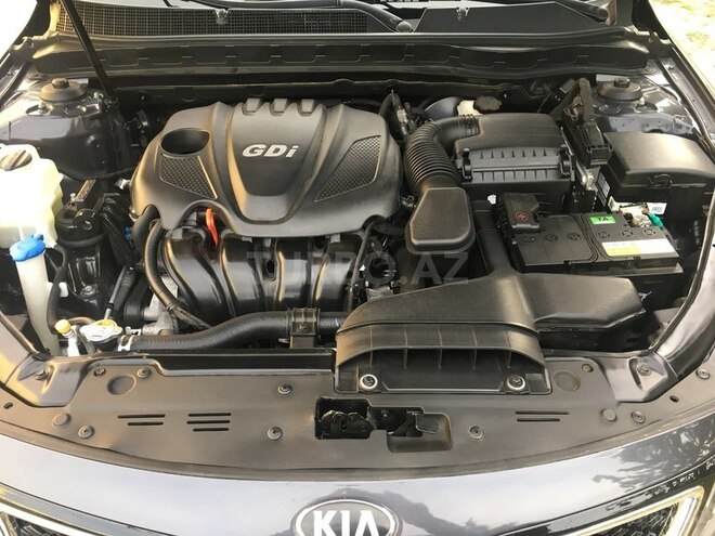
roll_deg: +0.6
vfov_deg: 48.2
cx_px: 358
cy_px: 268
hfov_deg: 61.7
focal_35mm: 29
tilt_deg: -38.7
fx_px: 599
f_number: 2.2
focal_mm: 4.15
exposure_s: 1/33
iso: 25
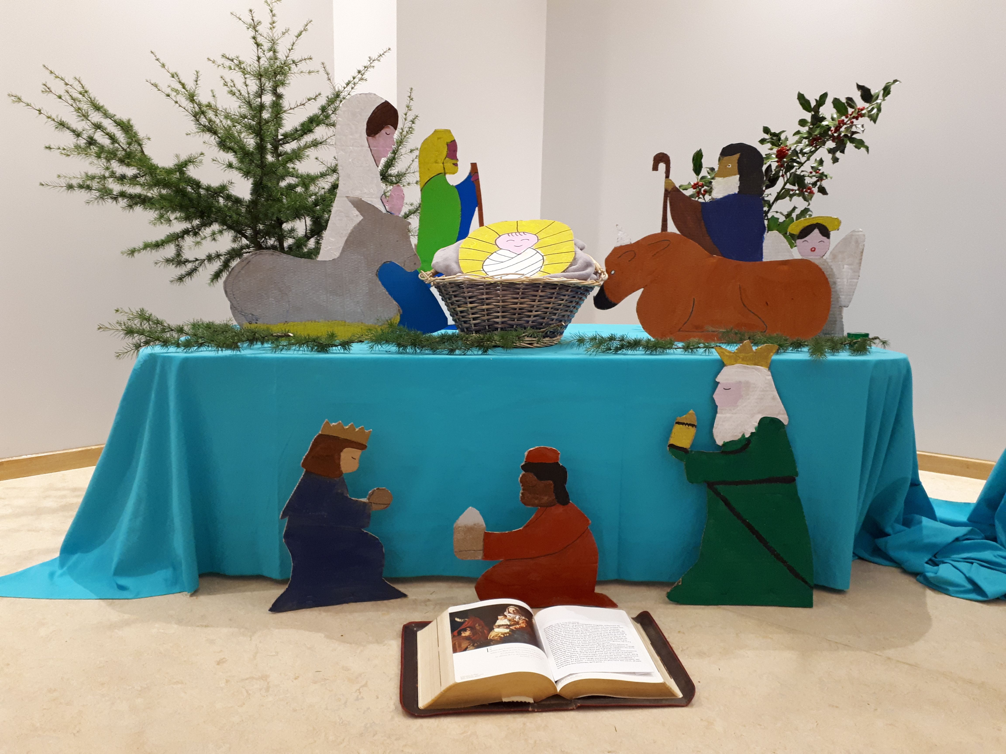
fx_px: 785
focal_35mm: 27
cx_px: 503
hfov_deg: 65.3
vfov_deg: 51.4
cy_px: 377
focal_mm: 3.6
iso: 200
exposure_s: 1/17
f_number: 1.9
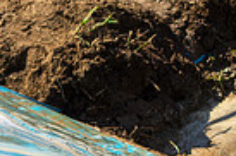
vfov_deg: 4.9
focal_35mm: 280
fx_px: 1833
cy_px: 75
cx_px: 439
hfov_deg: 7.1
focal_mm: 44
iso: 100
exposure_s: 1/5000
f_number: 4
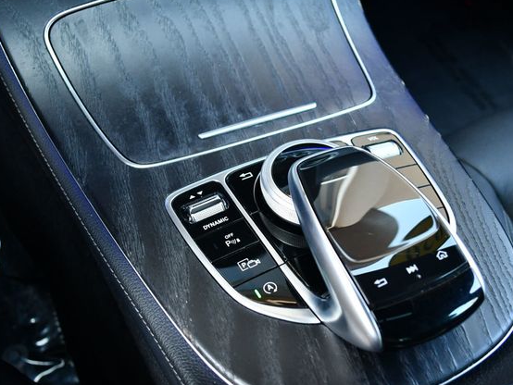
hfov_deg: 46.7
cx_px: 287
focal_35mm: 40
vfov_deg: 36.0
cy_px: 193
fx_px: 593
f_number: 3.5
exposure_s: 1/125
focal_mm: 18
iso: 900
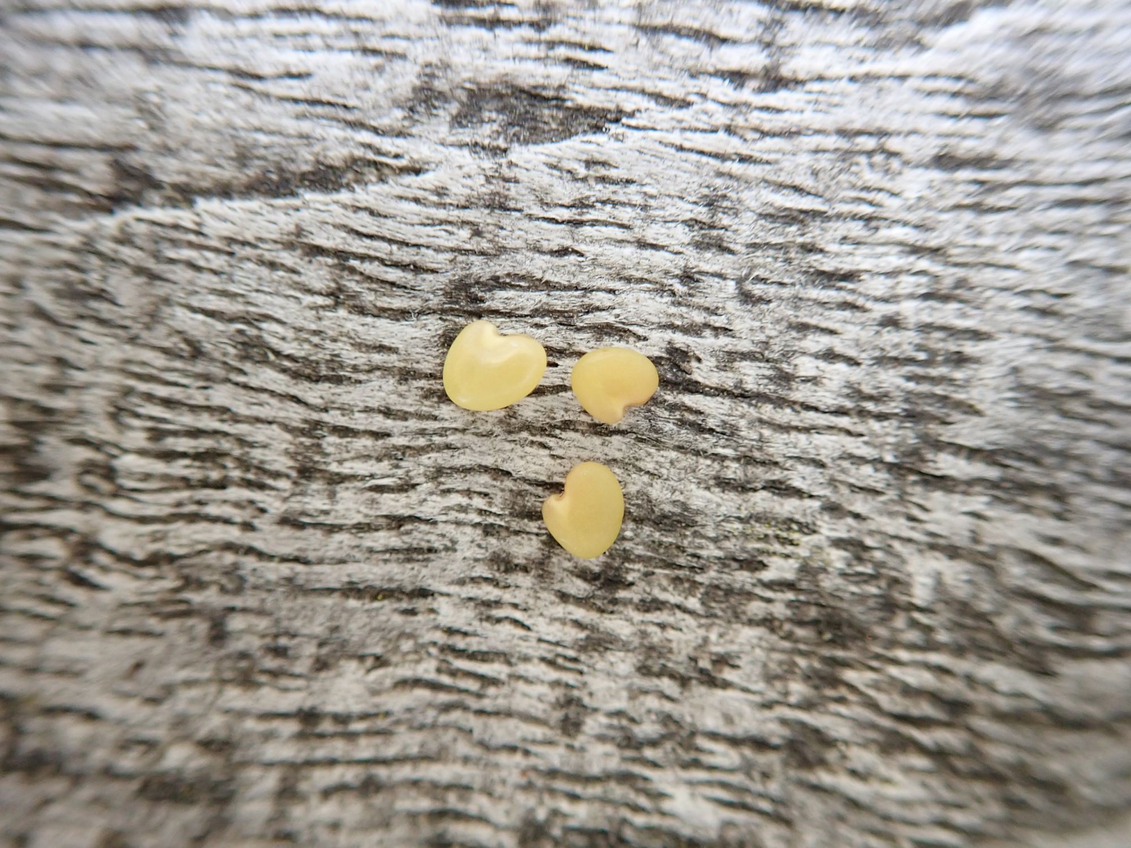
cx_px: 566
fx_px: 980
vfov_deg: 46.8
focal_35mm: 30
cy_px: 424
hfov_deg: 60.0
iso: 400
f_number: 2.3
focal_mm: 5.5
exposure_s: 1/125
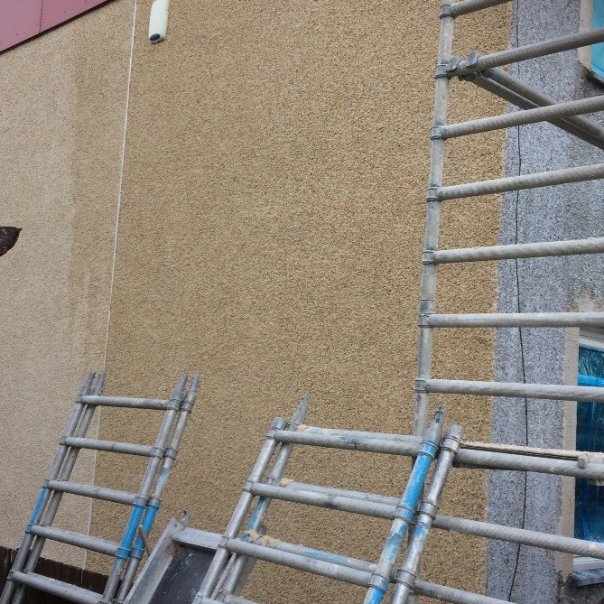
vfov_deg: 36.8
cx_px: 273
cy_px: 312
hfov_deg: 36.8
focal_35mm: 46
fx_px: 908
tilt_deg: +5.5
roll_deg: -2.9
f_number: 2.2
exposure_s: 1/289
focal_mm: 4.15
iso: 32
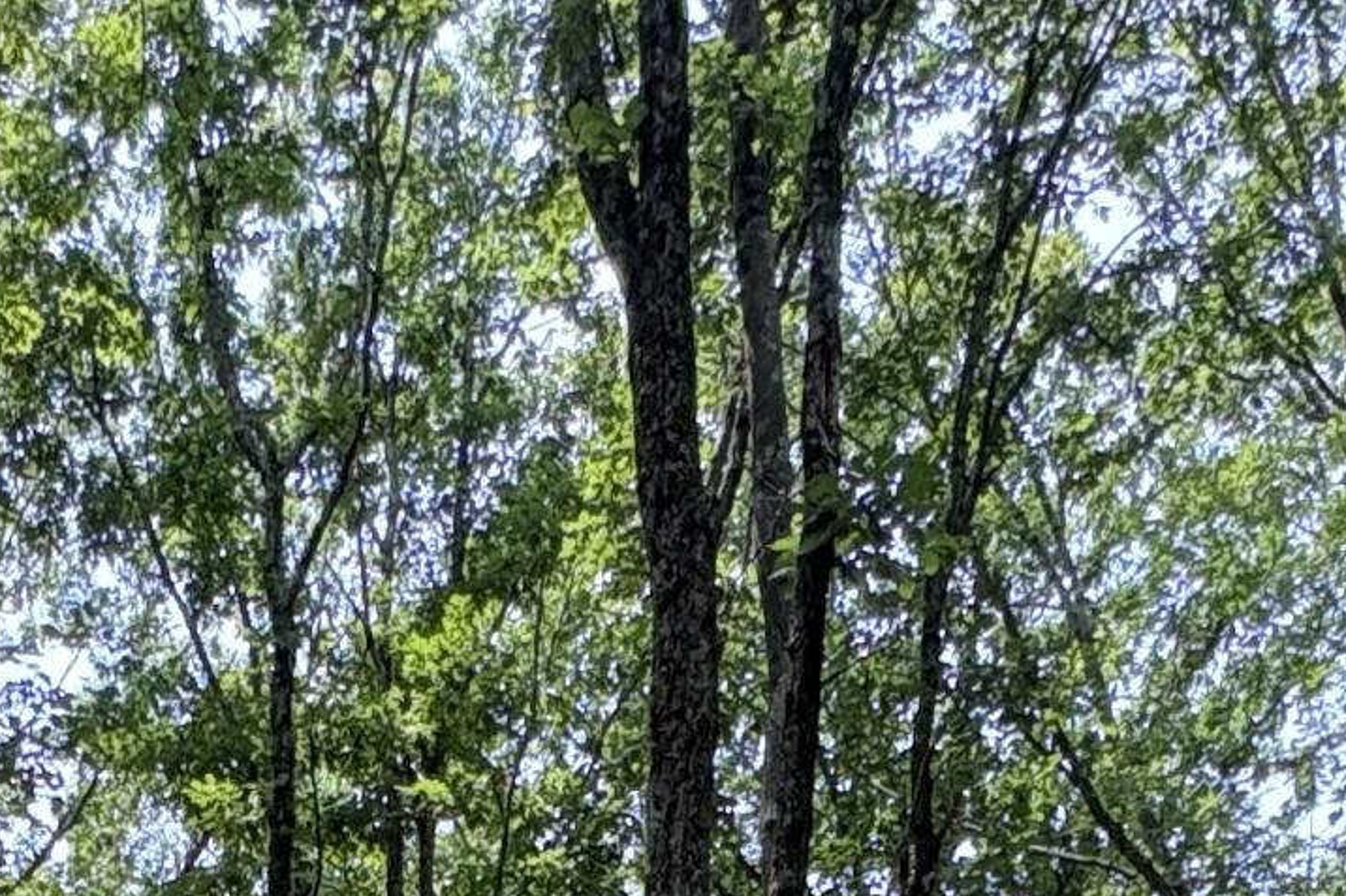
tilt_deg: -3.1
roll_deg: +0.7
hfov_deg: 31.6
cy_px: 2068
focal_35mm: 61
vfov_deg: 15.0
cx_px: 180
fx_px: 2280
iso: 64
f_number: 2.2
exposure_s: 1/136
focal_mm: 2.22
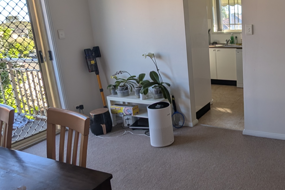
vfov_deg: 48.8
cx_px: 240
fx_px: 206
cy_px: 65
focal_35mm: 26
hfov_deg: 61.7
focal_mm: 2.02
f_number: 1.7
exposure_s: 1/279
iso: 54
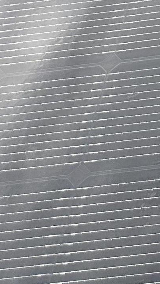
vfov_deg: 12.5
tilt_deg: -33.4
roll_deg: -22.3
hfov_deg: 7.3
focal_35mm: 148
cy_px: -308
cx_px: 481
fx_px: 1115
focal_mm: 6.86
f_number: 1.78
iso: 80
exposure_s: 1/935
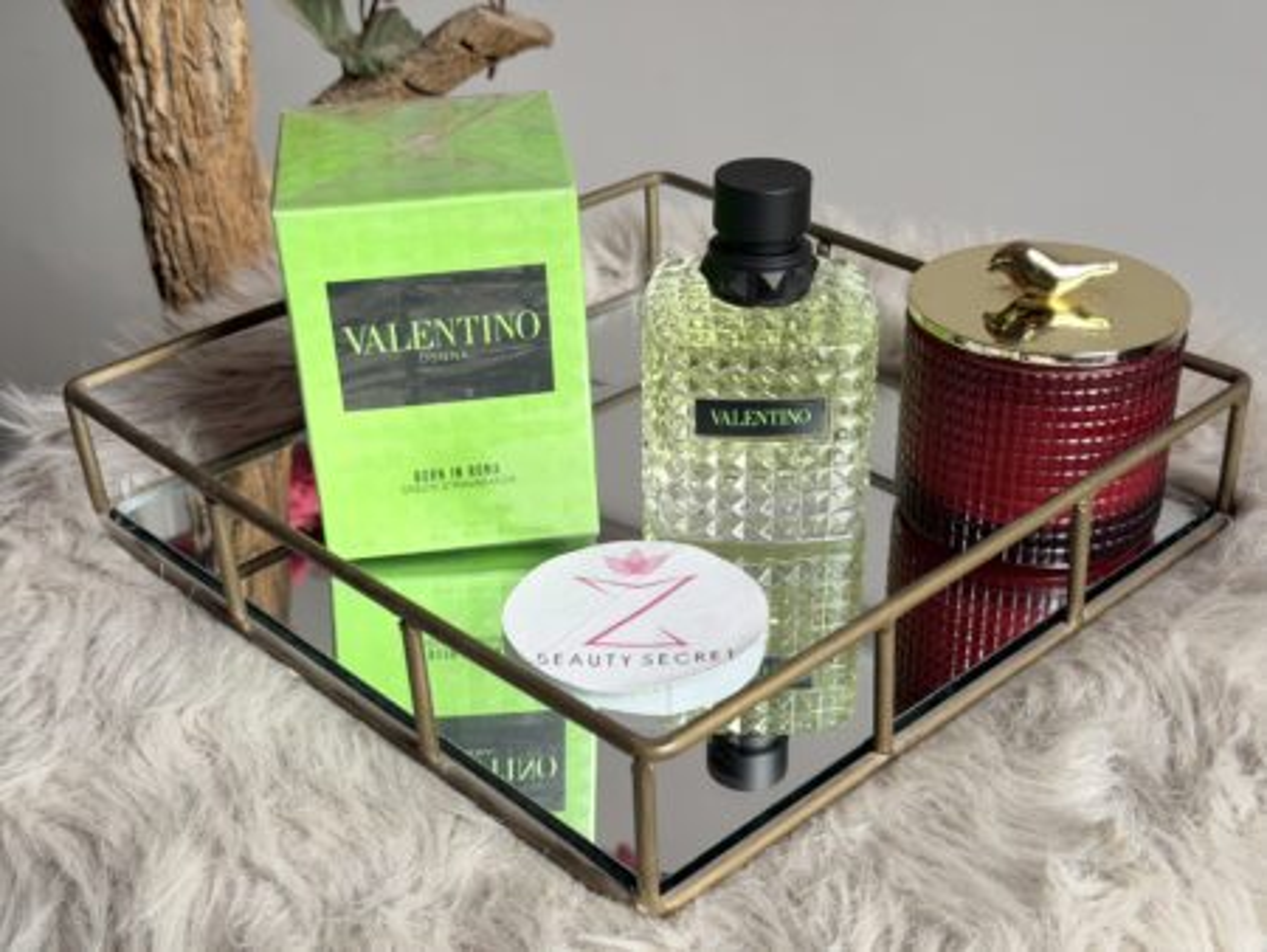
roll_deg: +1.2
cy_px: 476
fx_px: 1758
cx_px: 634
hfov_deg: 39.6
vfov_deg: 30.3
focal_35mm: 48
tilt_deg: -30.2
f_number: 1.78
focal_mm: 6.76
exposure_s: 1/121
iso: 50
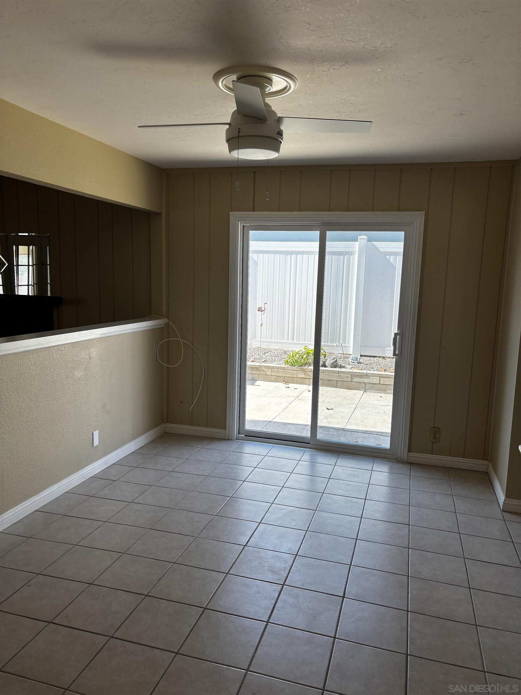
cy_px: 348
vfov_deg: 67.3
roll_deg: -2.5
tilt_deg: -5.8
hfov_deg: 53.1
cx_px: 260
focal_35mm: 26
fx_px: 522
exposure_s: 1/278
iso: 50
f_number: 1.6
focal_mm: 5.96
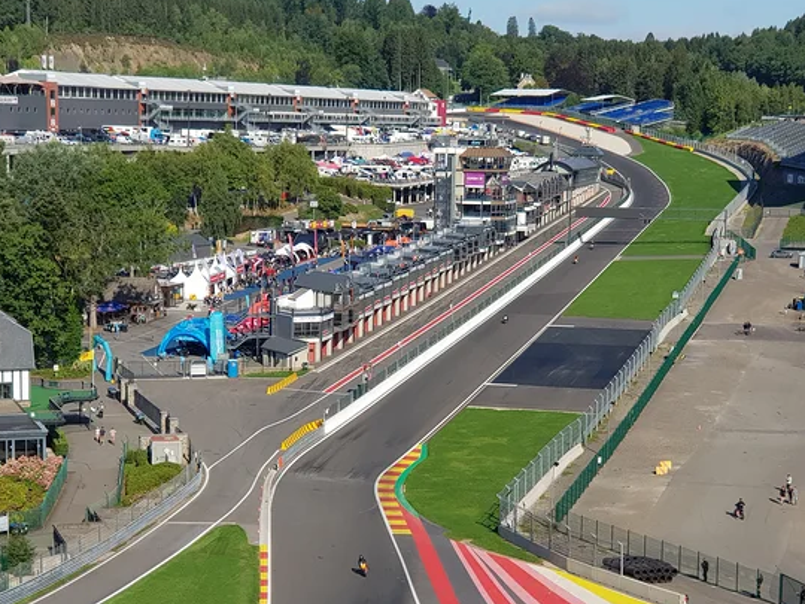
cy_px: 401
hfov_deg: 25.3
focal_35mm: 77
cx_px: 455
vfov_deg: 19.1
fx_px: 1791
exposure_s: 1/690
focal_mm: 6
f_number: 2.4
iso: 25
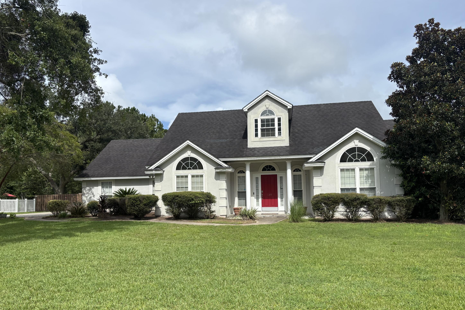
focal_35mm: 28
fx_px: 362
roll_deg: +1.8
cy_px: 172
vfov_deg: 46.3
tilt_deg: +2.9
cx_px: 228
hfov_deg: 65.5
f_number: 1.6
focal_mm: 5.96
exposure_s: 1/4630
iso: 50
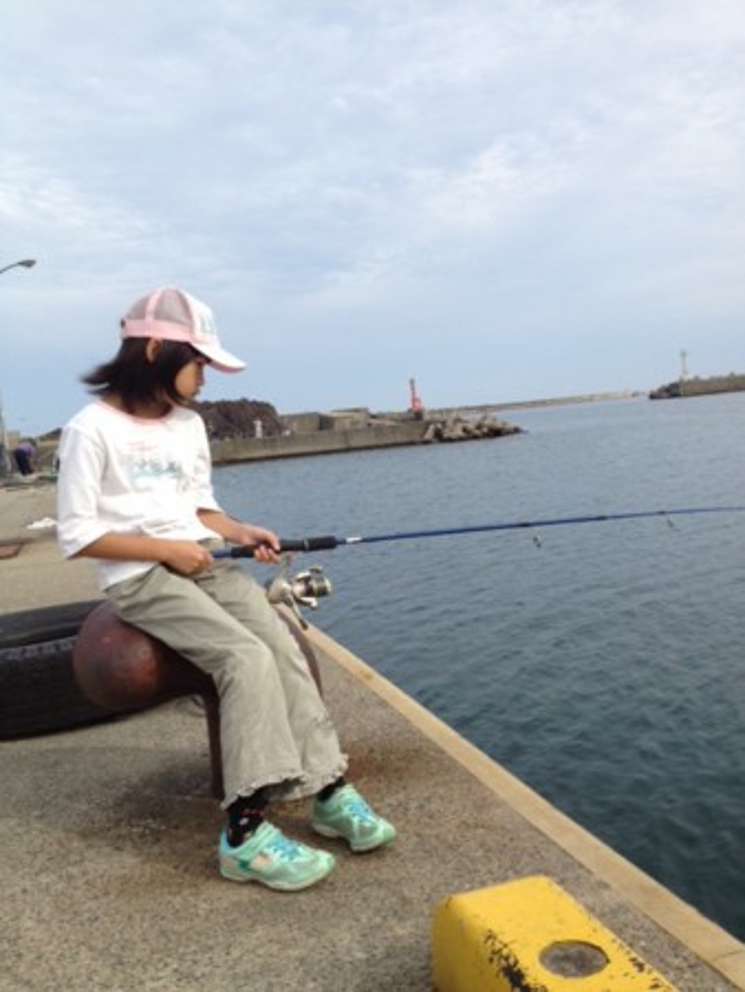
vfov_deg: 52.6
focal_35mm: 35
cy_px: 496
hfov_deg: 40.7
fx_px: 1003
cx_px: 372
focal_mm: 4.28
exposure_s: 1/1577
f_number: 2.4
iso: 64
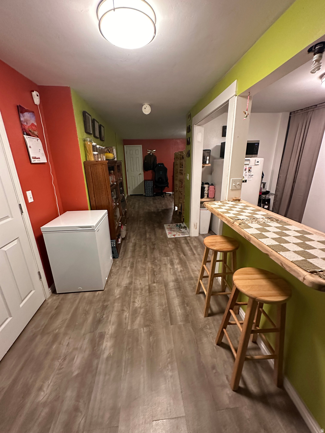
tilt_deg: -17.5
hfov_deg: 85.7
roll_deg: -0.2
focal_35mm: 14
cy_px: 216
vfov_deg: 102.1
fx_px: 175
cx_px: 162
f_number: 2.2
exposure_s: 1/60
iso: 640
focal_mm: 2.22
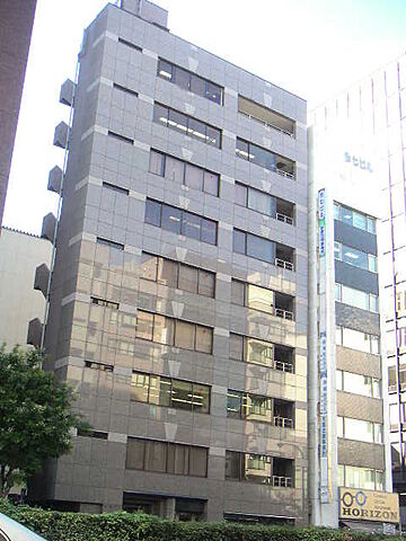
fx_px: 719
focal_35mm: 46
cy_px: 270
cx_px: 203
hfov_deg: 31.5
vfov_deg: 41.2
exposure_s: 1/250
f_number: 2.9
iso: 160
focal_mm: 7.1
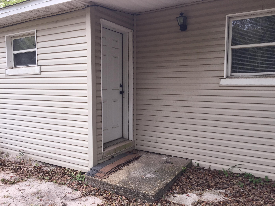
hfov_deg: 61.7
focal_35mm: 29
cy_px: 103
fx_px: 230
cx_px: 138
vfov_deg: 48.2
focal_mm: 4.15
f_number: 2.2
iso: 32
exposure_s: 1/384
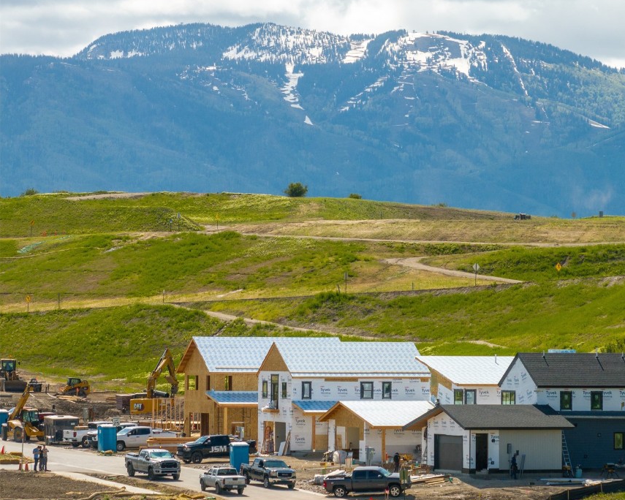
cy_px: 251
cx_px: 374
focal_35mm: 194
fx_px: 3589
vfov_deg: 8.0
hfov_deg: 10.0
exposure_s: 1/640
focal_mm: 30.71
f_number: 3.4
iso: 100
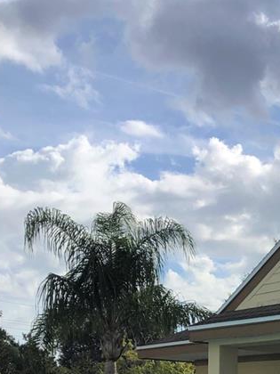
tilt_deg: -5.1
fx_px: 863
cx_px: 318
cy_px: 516
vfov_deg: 21.5
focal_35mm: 80
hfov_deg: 17.7
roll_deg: -0.4
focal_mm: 4
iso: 25
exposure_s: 1/3040
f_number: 1.8
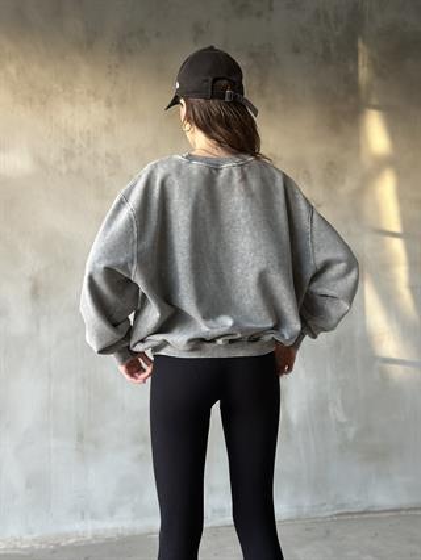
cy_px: 280
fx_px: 778
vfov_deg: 39.6
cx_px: 210
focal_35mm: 48
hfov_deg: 30.3
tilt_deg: -0.4
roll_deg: -0.2
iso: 320
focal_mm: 6.86
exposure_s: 1/60
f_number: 1.78
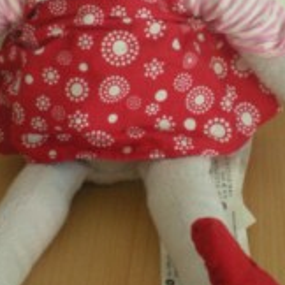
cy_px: 63
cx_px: 107
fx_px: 1006
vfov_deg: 16.0
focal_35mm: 108
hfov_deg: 16.1
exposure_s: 1/37.1
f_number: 3.1
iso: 200
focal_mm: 6.3
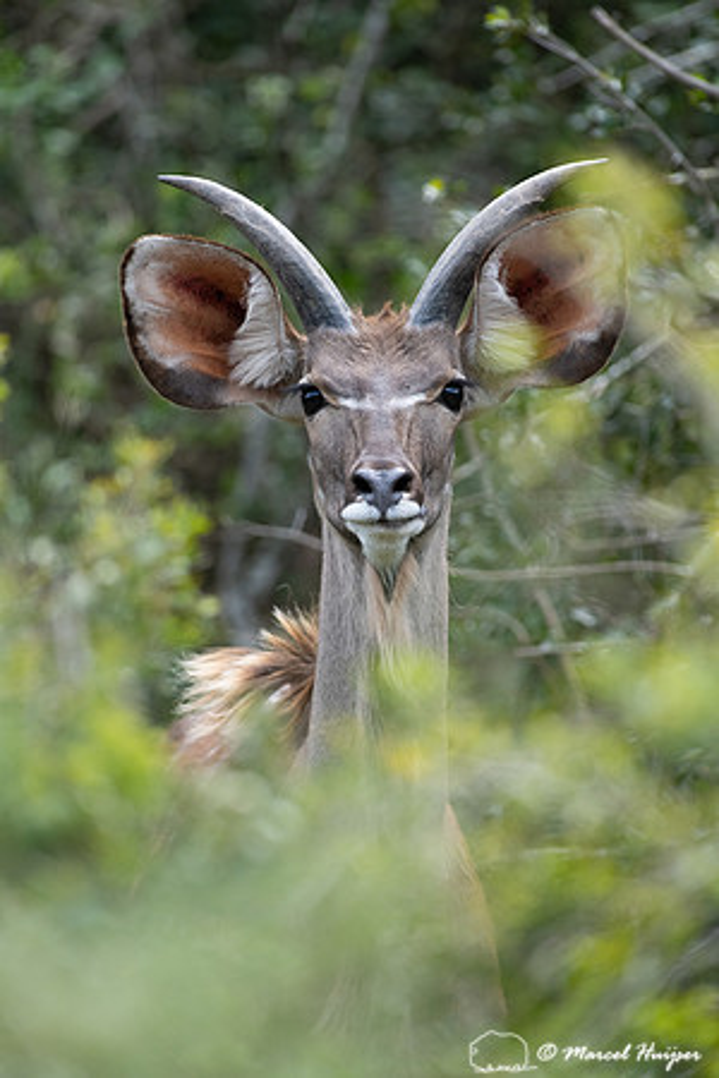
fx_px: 17974
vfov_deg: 3.4
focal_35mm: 600
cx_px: 360
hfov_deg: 2.3
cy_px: 539
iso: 800
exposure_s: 1/1000
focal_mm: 600
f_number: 7.1
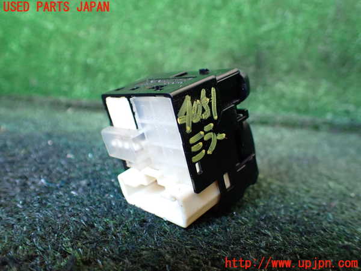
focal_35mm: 30
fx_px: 313
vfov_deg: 46.8
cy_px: 136
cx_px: 180
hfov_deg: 60.0
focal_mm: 5.4
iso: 800
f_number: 2.3
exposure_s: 1/100
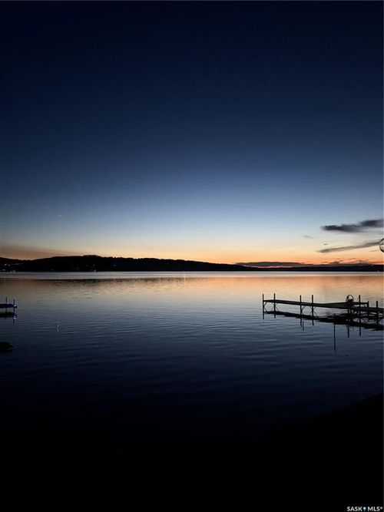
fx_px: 355
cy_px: 256
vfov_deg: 71.6
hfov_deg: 56.8
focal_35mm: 24
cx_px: 192
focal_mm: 6.76
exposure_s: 1/30
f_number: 1.78
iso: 1250
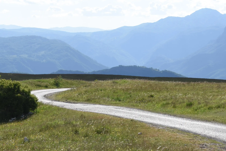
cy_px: 36
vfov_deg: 9.6
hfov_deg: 14.3
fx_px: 898
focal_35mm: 143
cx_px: 41
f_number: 9
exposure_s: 1/250
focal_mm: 44
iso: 160
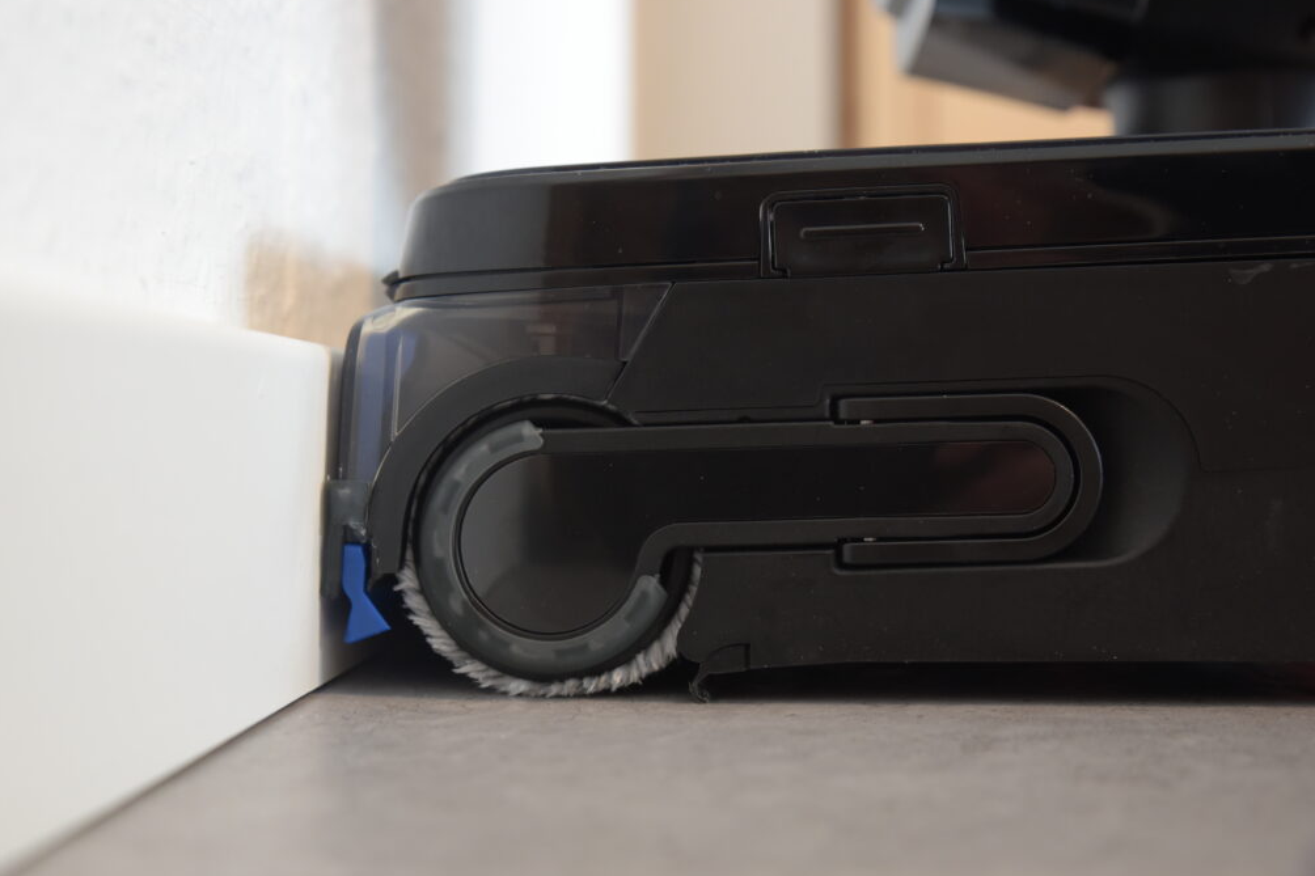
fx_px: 1789
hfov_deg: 40.3
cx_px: 646
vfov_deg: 27.5
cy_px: 439
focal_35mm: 49
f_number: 6.3
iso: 2000
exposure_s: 1/10
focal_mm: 48
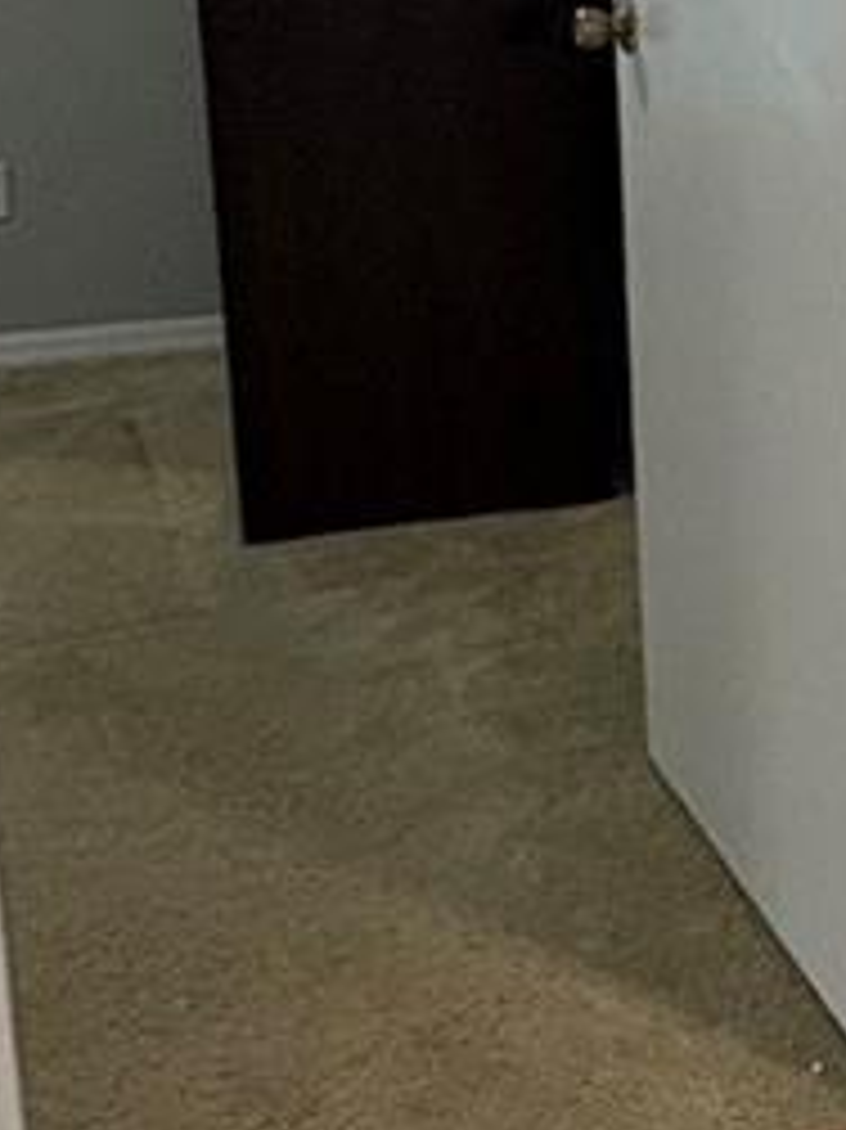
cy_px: 176
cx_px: 1089
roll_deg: -1.3
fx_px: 2185
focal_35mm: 67
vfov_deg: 28.2
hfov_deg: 20.1
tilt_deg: -9.2
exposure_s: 1/60
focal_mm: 2.22
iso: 250
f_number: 2.2
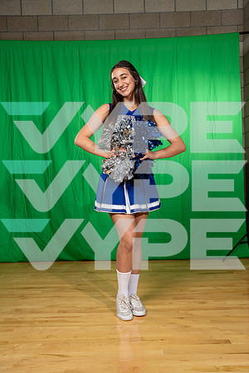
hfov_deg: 35.9
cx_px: 124
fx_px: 384
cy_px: 186
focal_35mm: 37
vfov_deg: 51.9
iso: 160
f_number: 5
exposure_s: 1/250
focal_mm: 37
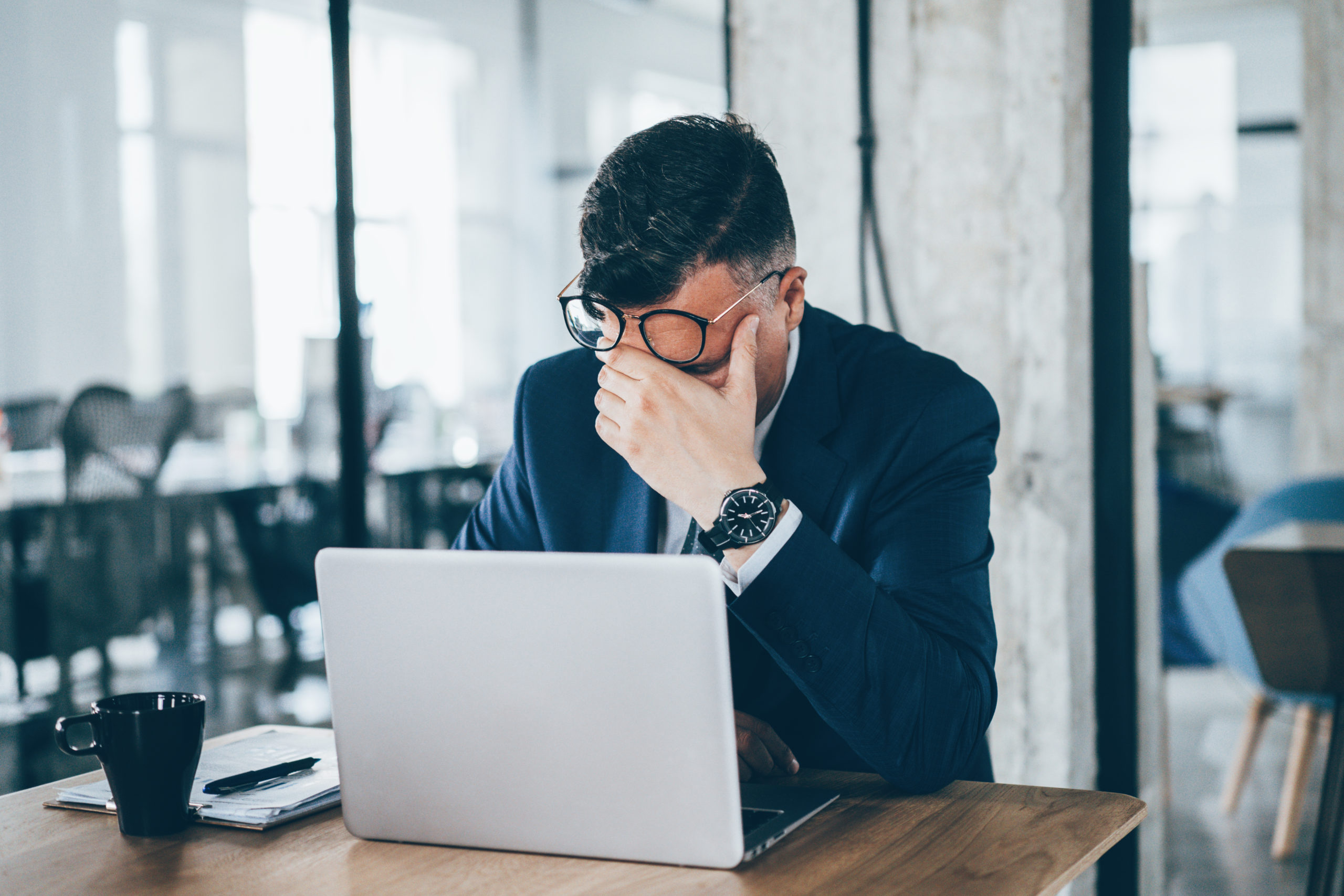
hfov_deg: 36.2
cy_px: 448
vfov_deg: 24.6
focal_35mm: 55
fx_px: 2053
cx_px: 672
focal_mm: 55
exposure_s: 1/200
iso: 1600
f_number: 2.2
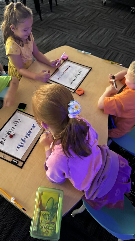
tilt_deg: -51.5
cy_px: 117
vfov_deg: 69.8
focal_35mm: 27
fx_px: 172
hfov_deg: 42.7
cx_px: 53
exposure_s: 1/30
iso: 1000
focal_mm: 6.76
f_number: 1.78
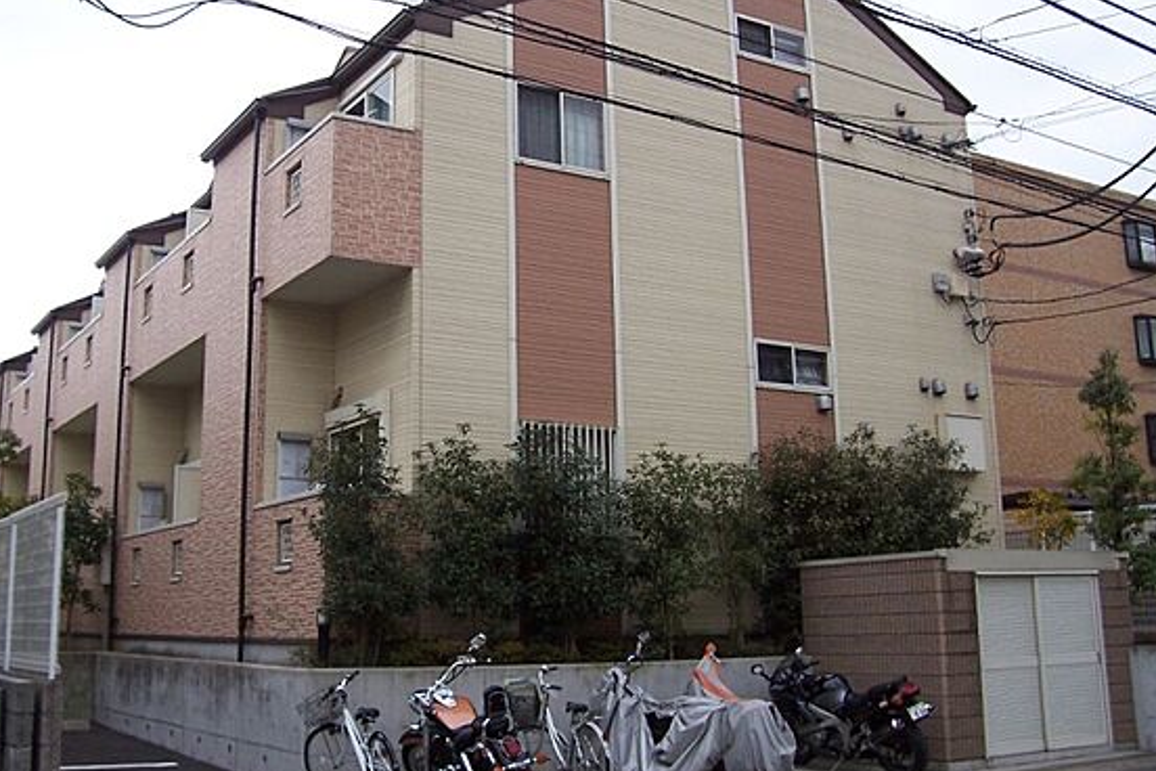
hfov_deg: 47.4
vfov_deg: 32.6
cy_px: 316
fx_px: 1316
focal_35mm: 41
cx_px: 536
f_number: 2.7
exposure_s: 1/350
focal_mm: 5.6
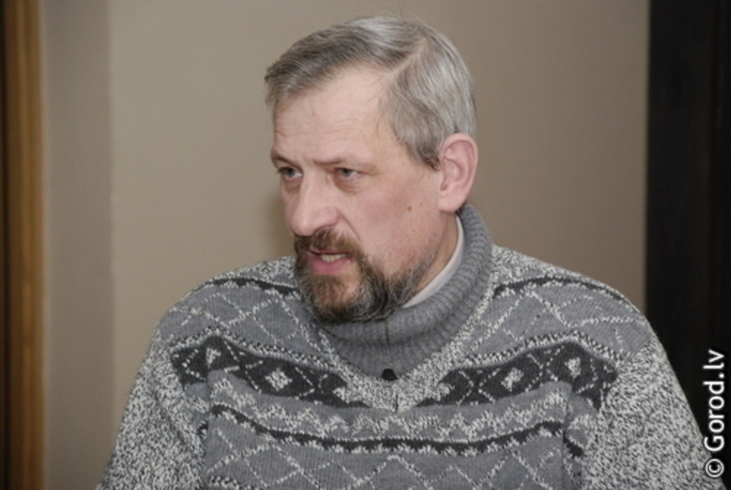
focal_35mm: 180
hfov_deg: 11.4
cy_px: 245
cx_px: 366
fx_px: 3661
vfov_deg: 7.7
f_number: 5.6
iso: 1000
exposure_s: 1/90
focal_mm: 120
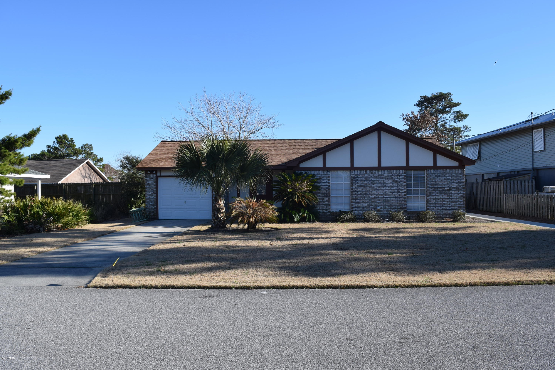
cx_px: 278
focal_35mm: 27
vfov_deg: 47.9
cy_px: 185
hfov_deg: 67.4
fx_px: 416
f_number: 9
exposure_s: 1/320
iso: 200
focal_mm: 18
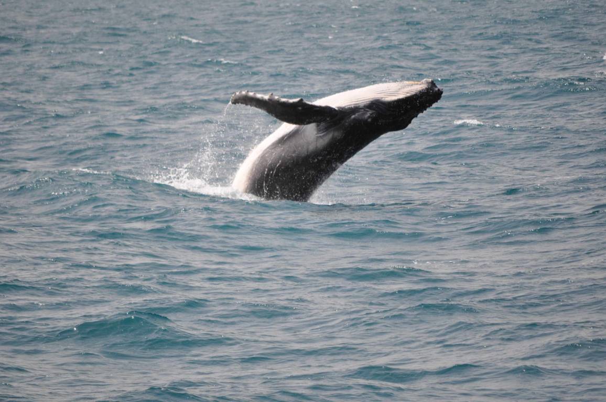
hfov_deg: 6.9
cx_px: 303
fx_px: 5044
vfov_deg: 4.6
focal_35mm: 300
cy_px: 201
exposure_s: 1/1600
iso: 400
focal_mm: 200
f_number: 6.3
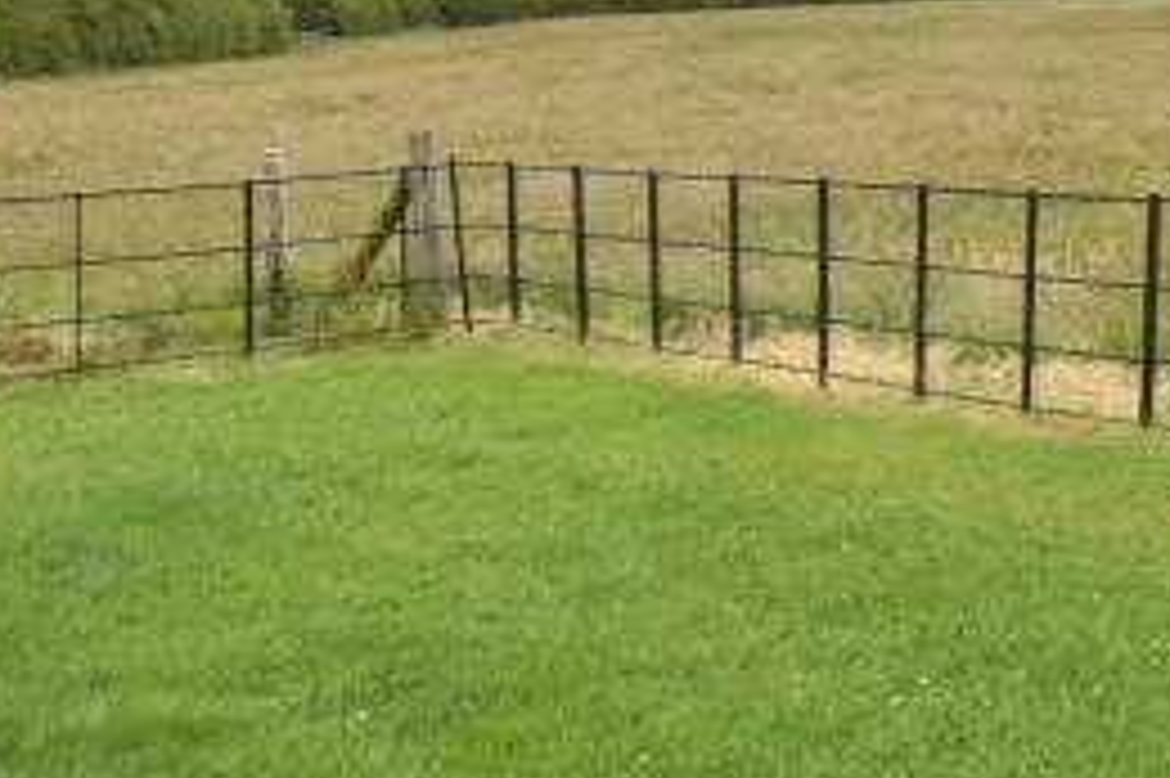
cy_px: -97
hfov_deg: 24.9
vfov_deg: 19.1
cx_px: 1598
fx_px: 2208
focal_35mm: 68
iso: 100
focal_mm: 11.5
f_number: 3.5
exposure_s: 1/250
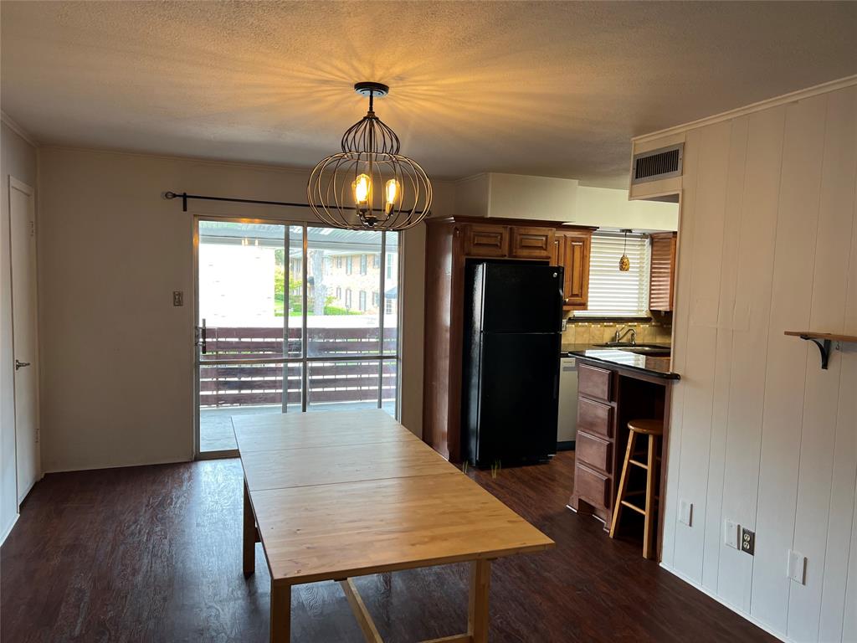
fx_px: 644
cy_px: 322
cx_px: 428
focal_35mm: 26
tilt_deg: -5.2
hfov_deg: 67.3
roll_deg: -1.1
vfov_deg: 53.1
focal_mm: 5.7
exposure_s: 1/120
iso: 125
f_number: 1.5
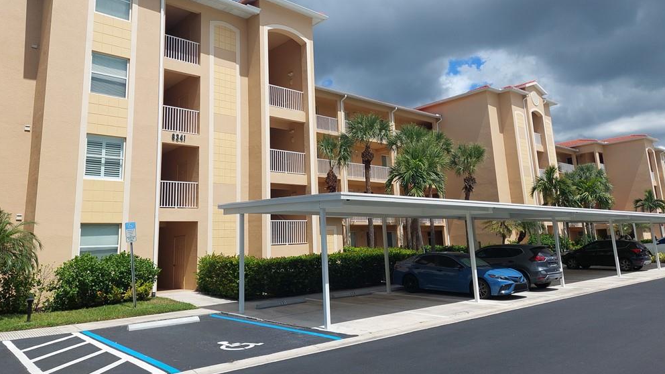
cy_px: 149
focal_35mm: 27
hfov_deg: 69.9
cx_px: 330
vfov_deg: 42.7
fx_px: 476
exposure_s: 1/2343
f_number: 1.8
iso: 40
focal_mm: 5.23
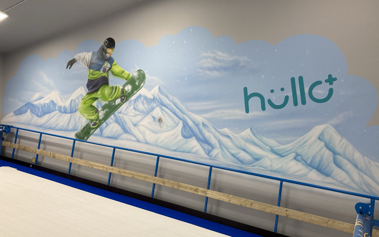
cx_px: 191
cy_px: 120
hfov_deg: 62.9
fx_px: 310
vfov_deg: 41.8
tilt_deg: +8.9
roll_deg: +2.6
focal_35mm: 30
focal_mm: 3.99
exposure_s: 1/99
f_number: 1.8
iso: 50
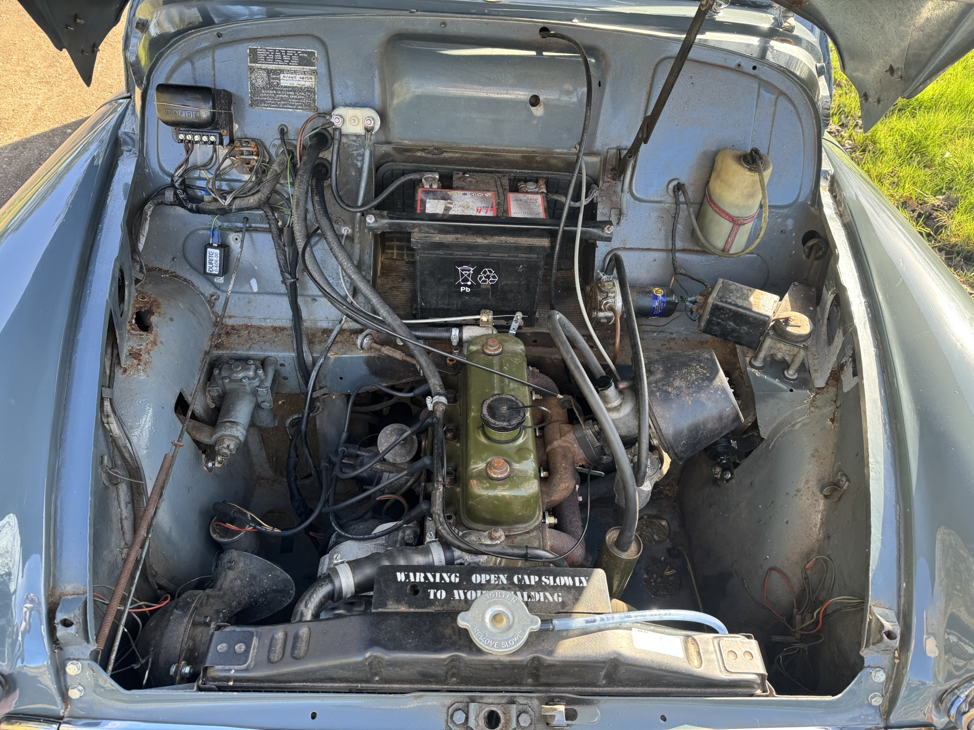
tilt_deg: -45.8
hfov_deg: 71.6
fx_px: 675
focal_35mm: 24
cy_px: 365
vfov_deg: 56.8
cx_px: 487
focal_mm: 6.76
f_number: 1.78
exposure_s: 1/172
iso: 100
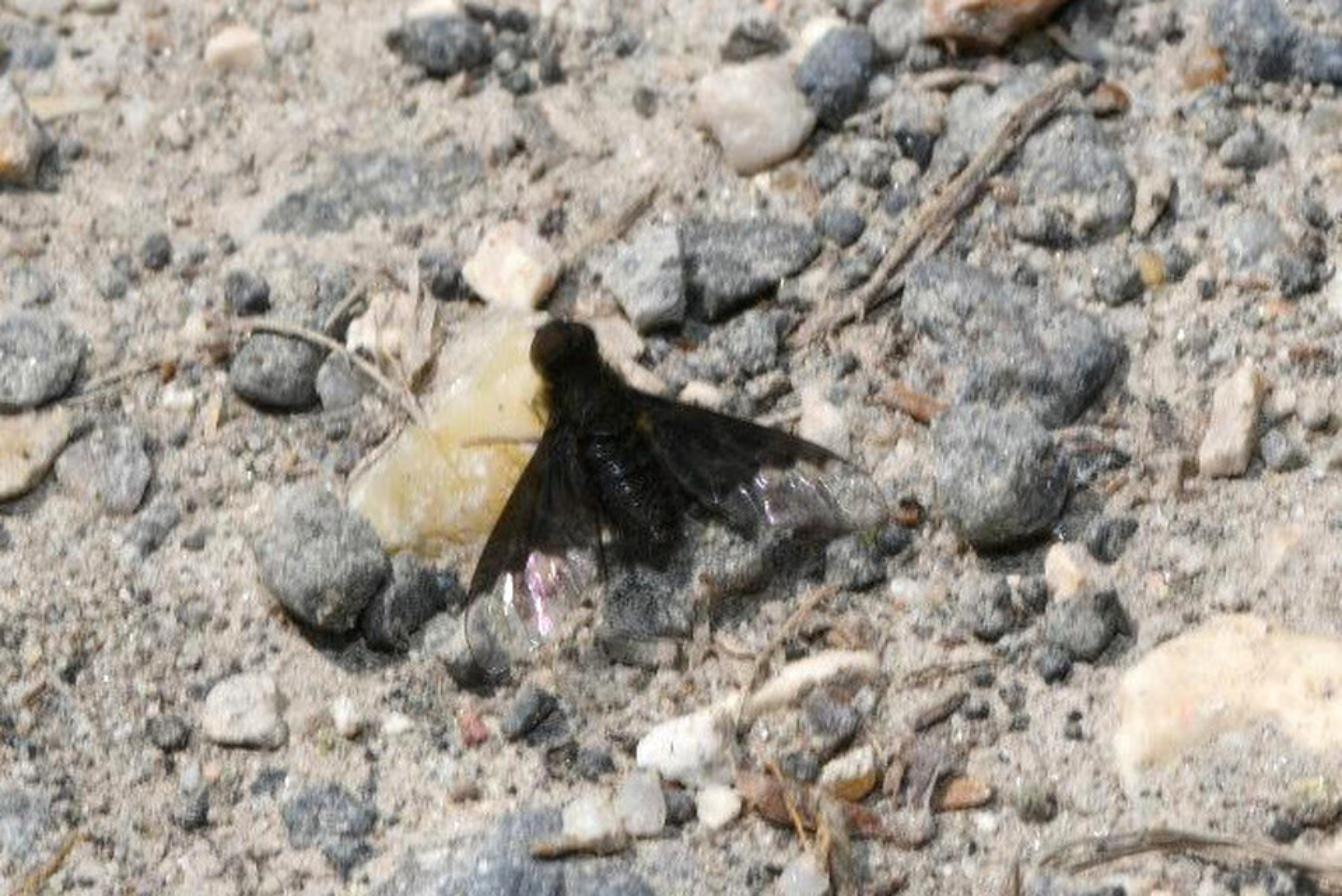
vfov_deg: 8.7
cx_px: 671
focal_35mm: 158
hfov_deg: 13.0
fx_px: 5873
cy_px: 448
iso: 100
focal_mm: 105
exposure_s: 1/60
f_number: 29
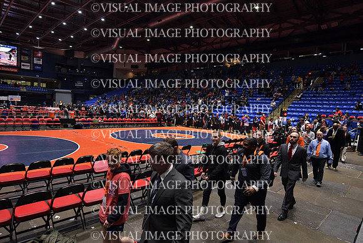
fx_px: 212
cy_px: 122
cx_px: 182
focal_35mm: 21
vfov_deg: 59.5
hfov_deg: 81.2
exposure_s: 1/800
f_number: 2.8
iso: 3200
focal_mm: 14
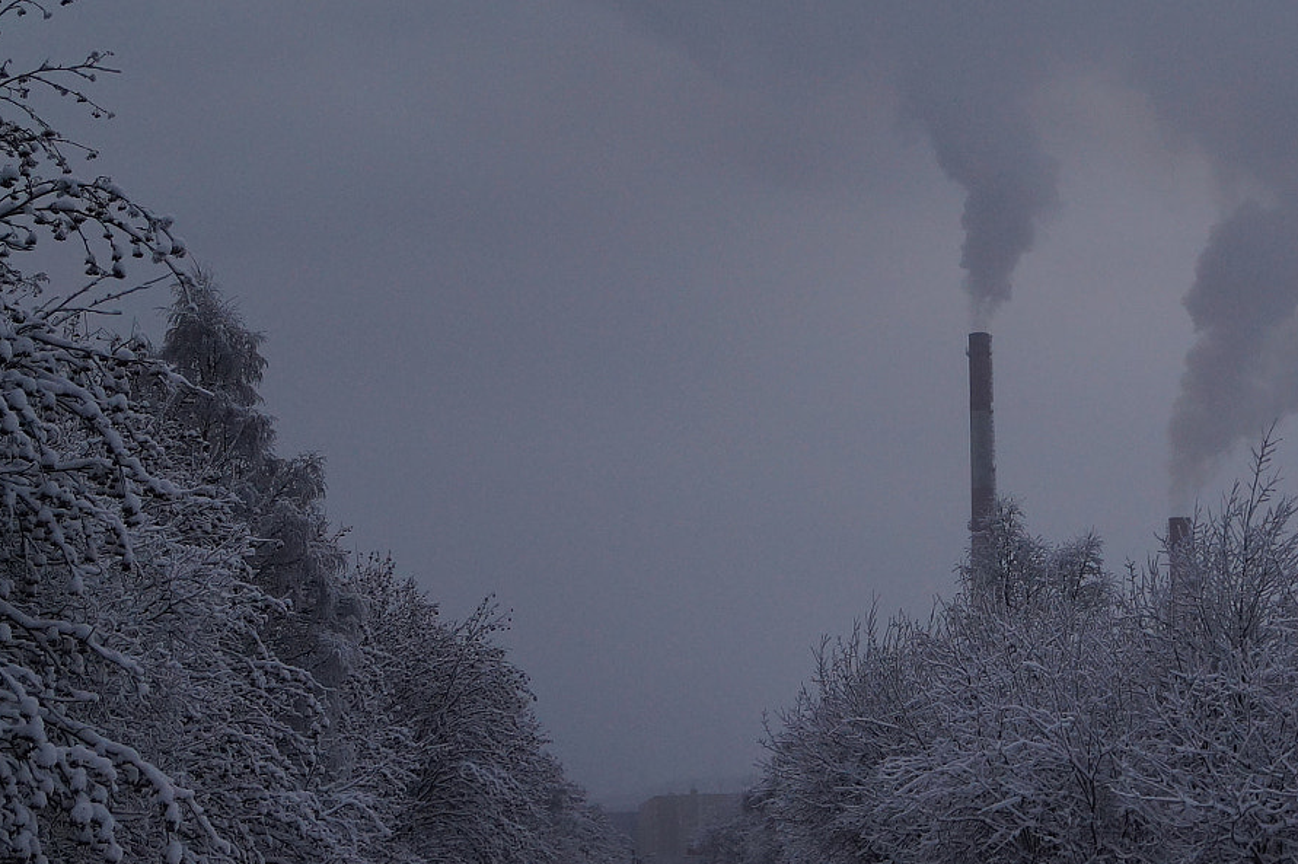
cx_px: 1052
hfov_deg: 28.2
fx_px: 2522
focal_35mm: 70
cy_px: 718
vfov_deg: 19.2
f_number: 5
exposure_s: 1/1000
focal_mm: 26
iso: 400
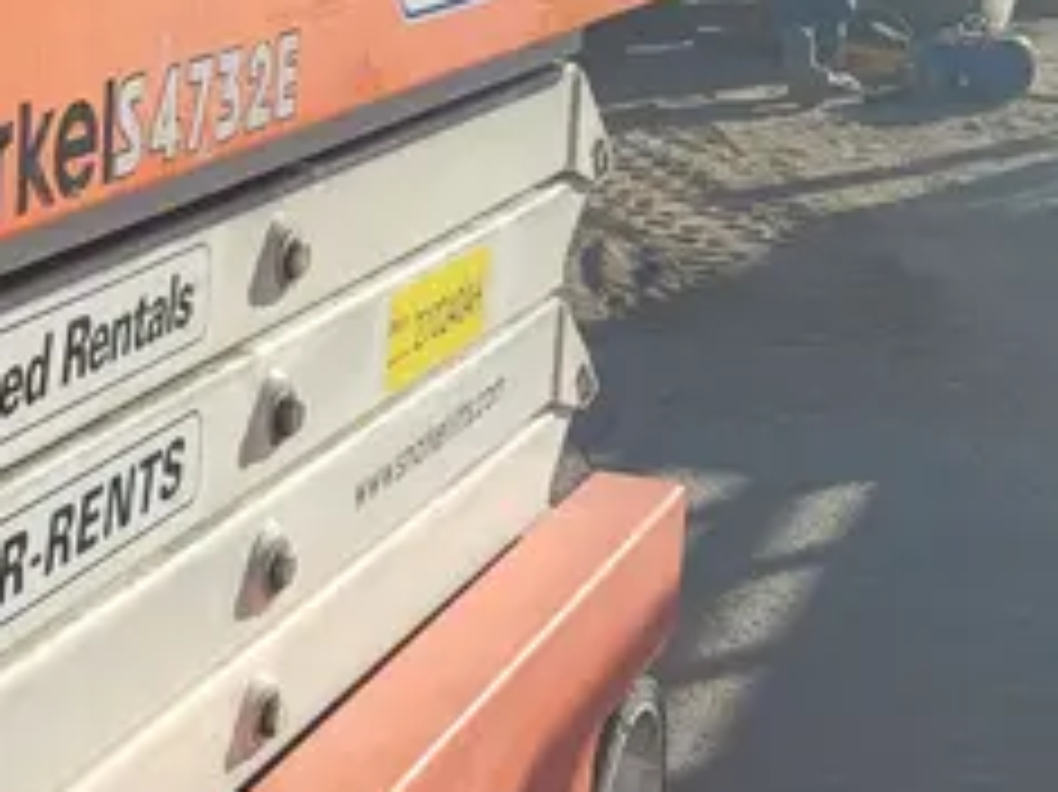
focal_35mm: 81
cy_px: 205
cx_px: -135
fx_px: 2474
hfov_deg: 22.6
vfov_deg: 18.1
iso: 40
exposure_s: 1/2579
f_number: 1.8
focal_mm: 5.4
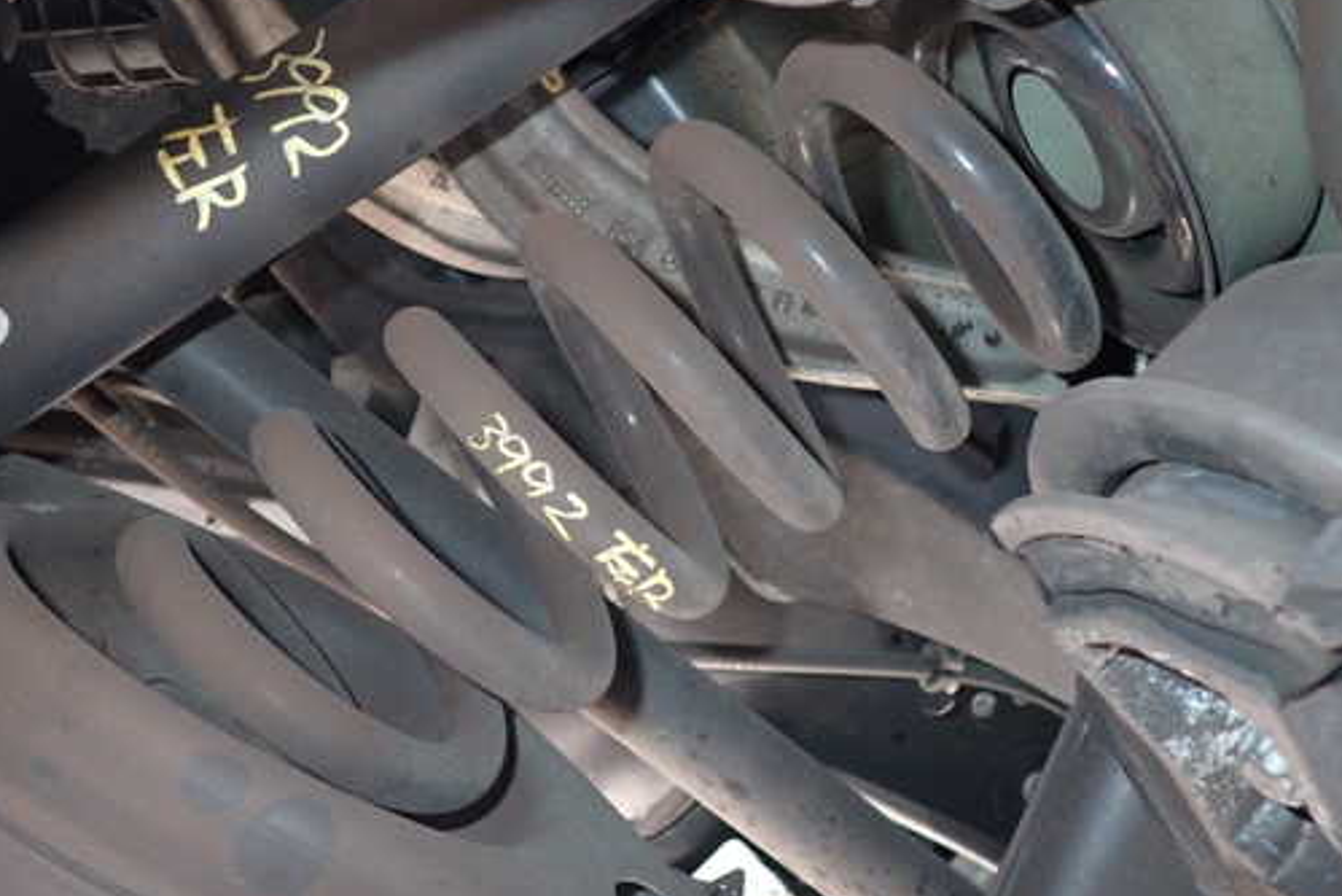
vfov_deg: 37.8
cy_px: 393
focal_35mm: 35
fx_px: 1305
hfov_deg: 54.3
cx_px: 750
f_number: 2.2
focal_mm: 5.05
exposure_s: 1/125
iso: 400
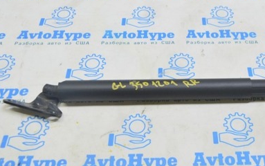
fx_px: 369
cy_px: 81
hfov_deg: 38.9
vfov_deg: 25.4
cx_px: 185
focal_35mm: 51
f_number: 5.6
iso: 400
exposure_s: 1/20
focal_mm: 20
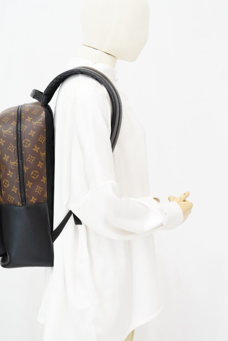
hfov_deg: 20.0
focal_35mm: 68
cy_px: 192
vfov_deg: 29.6
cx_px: 83
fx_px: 646
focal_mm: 50
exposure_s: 1/6
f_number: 6.3
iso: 640
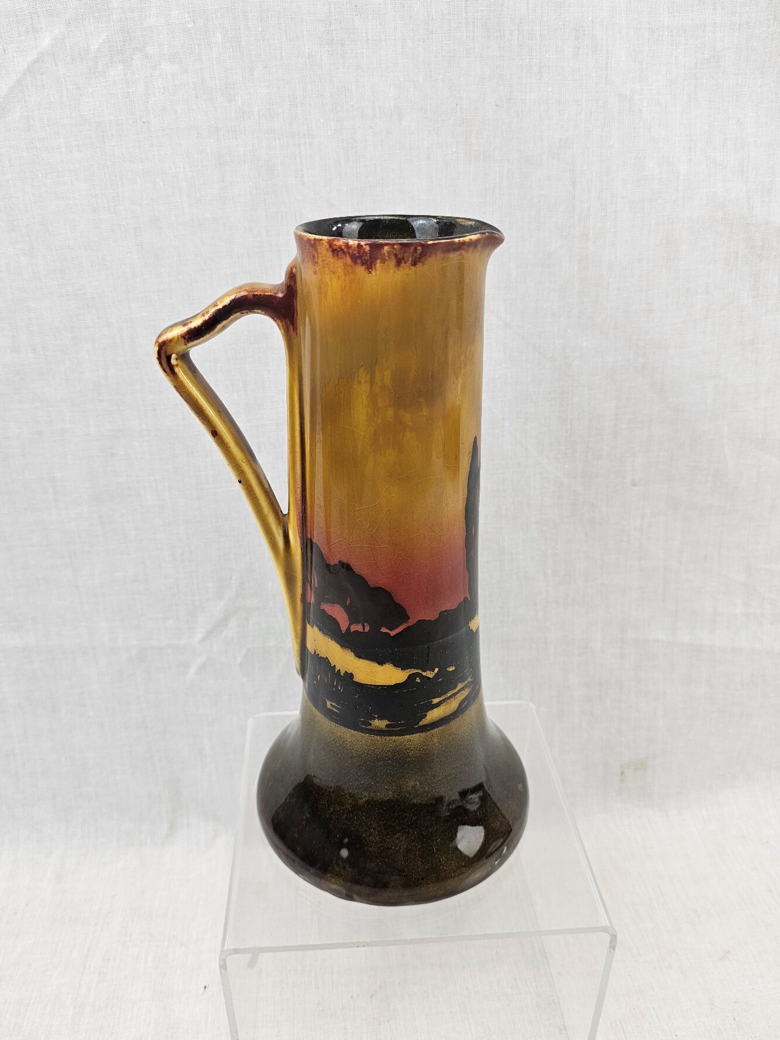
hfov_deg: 53.1
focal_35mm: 26
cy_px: 514
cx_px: 379
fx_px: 781
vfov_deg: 67.3
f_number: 1.7
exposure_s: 1/100
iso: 40
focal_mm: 6.3
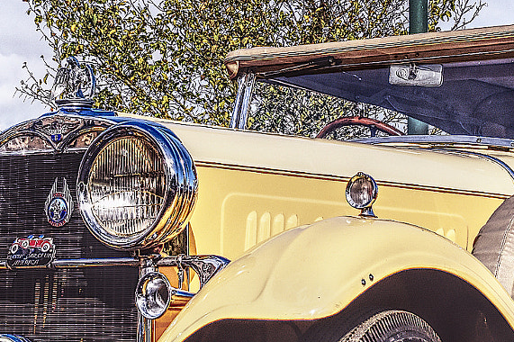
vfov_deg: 10.5
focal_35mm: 130
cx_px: 331
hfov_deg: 15.7
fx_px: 1861
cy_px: 247
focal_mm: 31
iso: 160
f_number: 9
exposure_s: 1/640
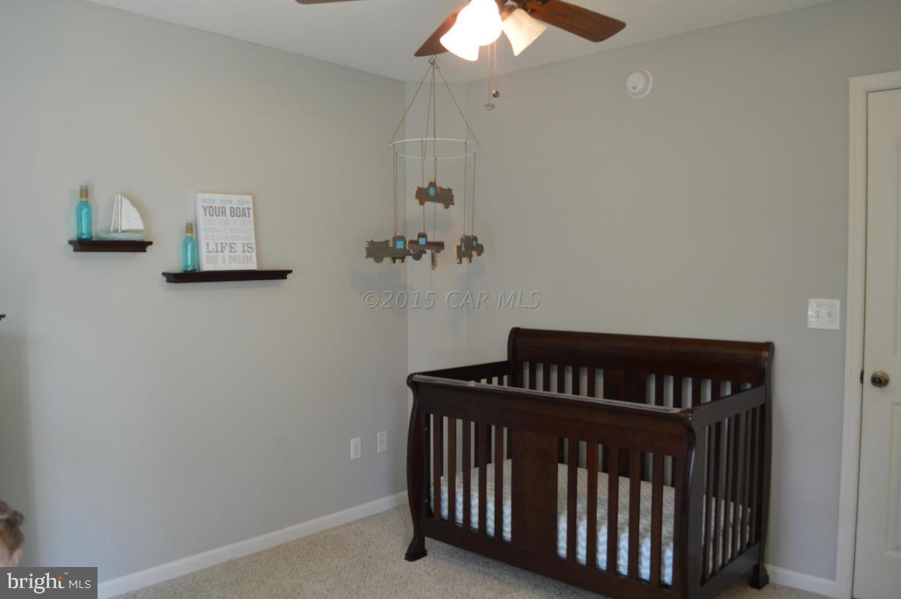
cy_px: 300
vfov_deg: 47.9
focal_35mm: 27
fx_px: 675
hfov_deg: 67.4
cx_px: 450
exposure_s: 1/60
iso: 640
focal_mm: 18
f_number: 3.5
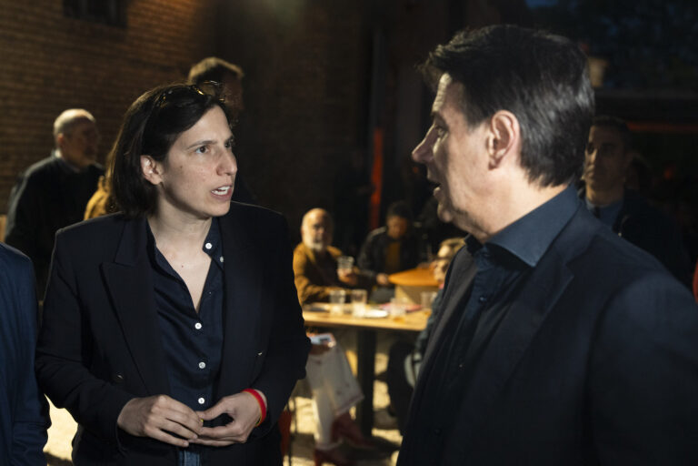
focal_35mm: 52
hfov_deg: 38.2
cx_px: 349
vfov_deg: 26.0
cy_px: 233
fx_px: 1008
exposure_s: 1/250
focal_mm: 52
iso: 6400
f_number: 4
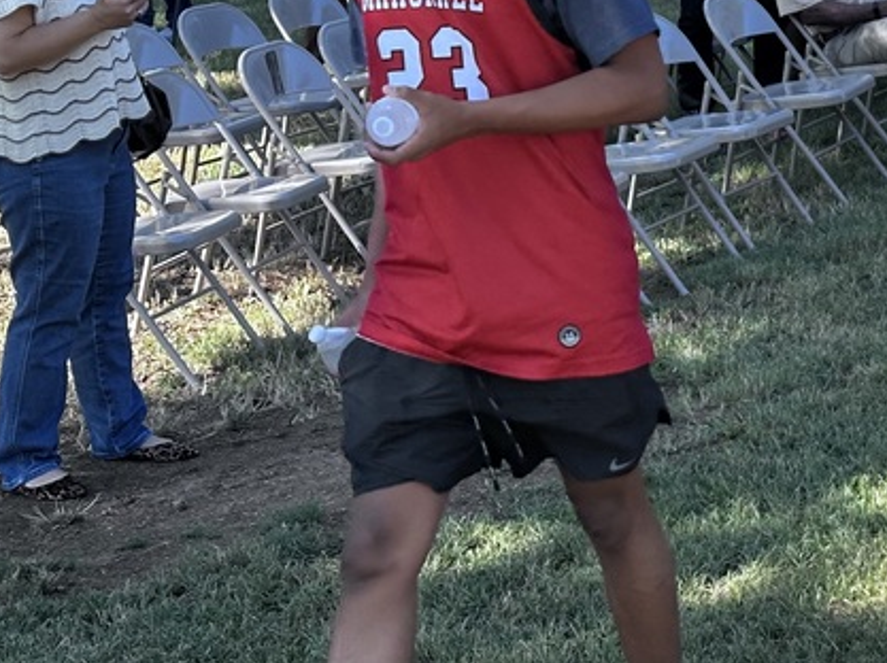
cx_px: 976
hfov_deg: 16.2
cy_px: 21
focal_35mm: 118
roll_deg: +3.0
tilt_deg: -4.7
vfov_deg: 12.4
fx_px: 3021
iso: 64
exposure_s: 1/516
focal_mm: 6.86
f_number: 1.78
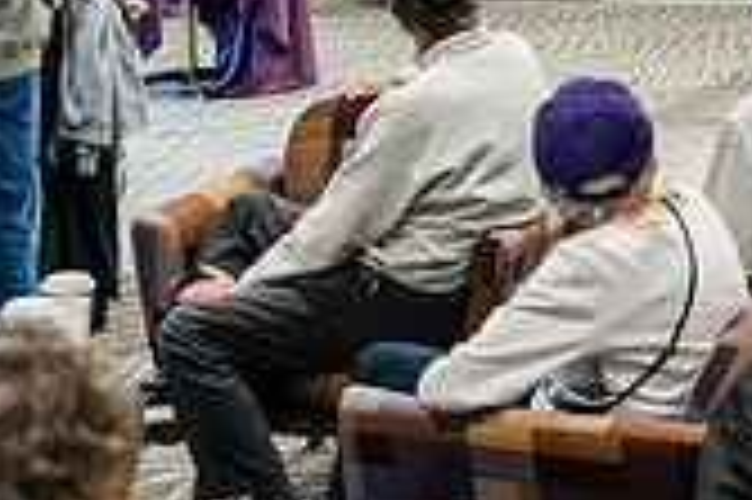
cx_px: 747
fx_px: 2755
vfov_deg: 10.2
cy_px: -88
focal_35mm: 132
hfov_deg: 15.3
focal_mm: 38
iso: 3200
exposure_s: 1/200
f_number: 2.8
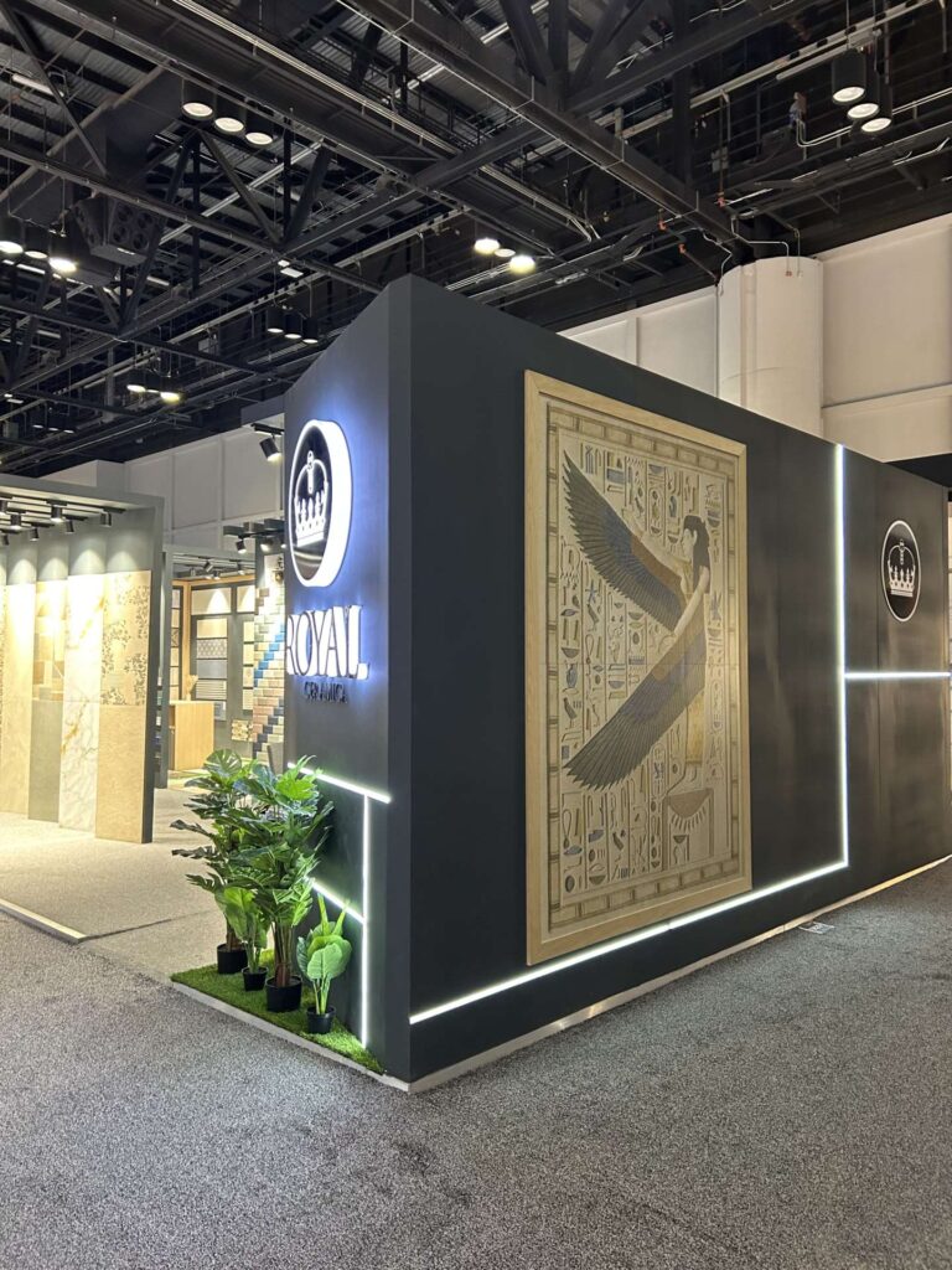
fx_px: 953
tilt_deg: +2.6
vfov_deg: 67.3
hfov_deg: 53.1
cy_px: 635
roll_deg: -0.2
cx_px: 476
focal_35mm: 26
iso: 400
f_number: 1.5
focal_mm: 5.7
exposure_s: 1/60
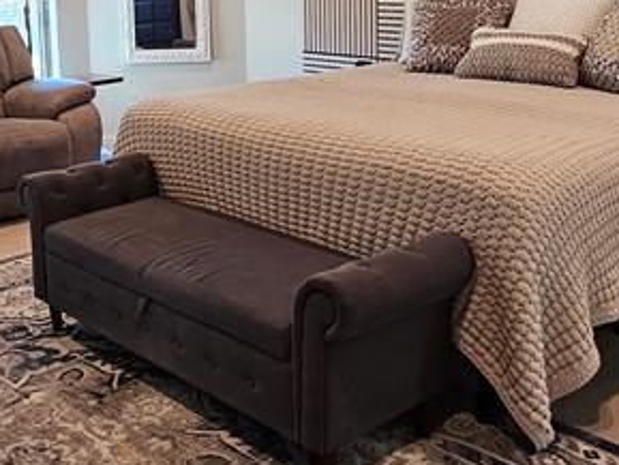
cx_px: 152
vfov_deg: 30.4
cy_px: 66
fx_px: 823
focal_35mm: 46
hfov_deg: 40.0
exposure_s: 1/60
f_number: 2.2
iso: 200
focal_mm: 2.2
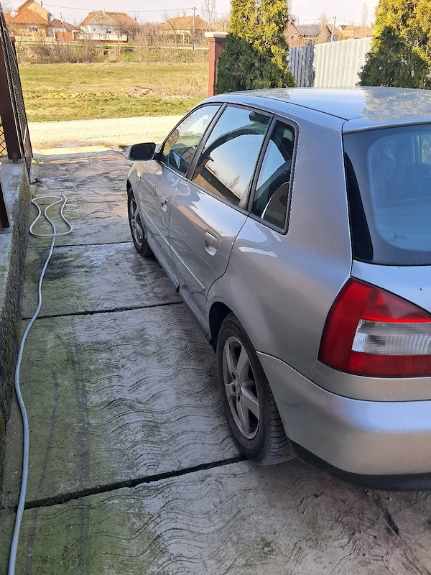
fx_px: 448
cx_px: 216
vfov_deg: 65.3
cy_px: 288
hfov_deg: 51.4
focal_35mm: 27
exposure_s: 1/156
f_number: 1.8
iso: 50
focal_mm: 4
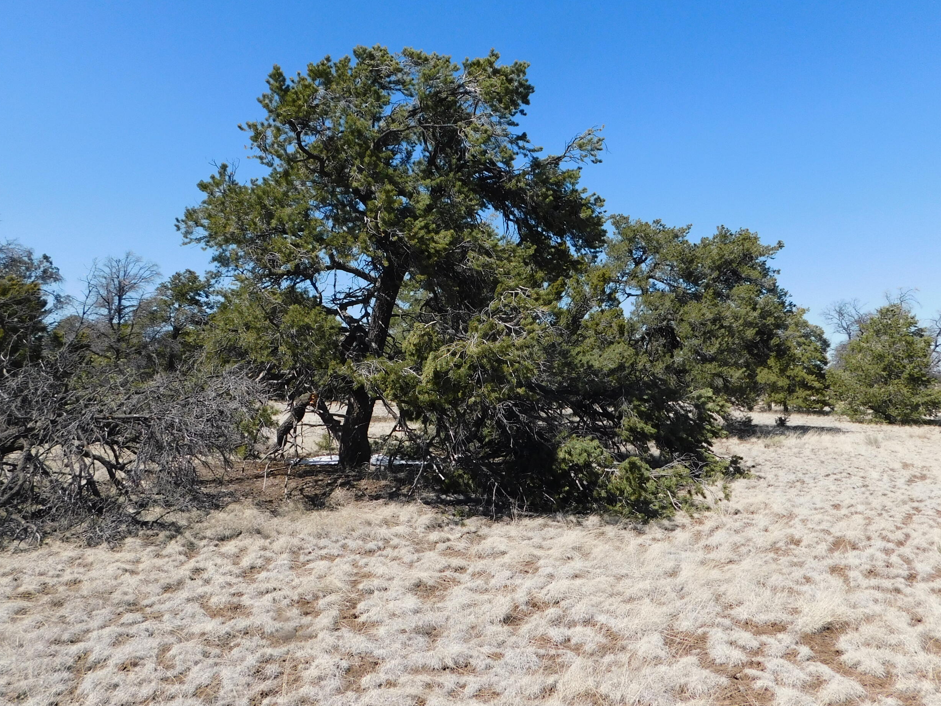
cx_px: 500
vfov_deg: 49.7
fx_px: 761
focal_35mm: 28
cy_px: 321
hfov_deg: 63.4
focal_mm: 4
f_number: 6
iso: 125
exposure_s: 1/400
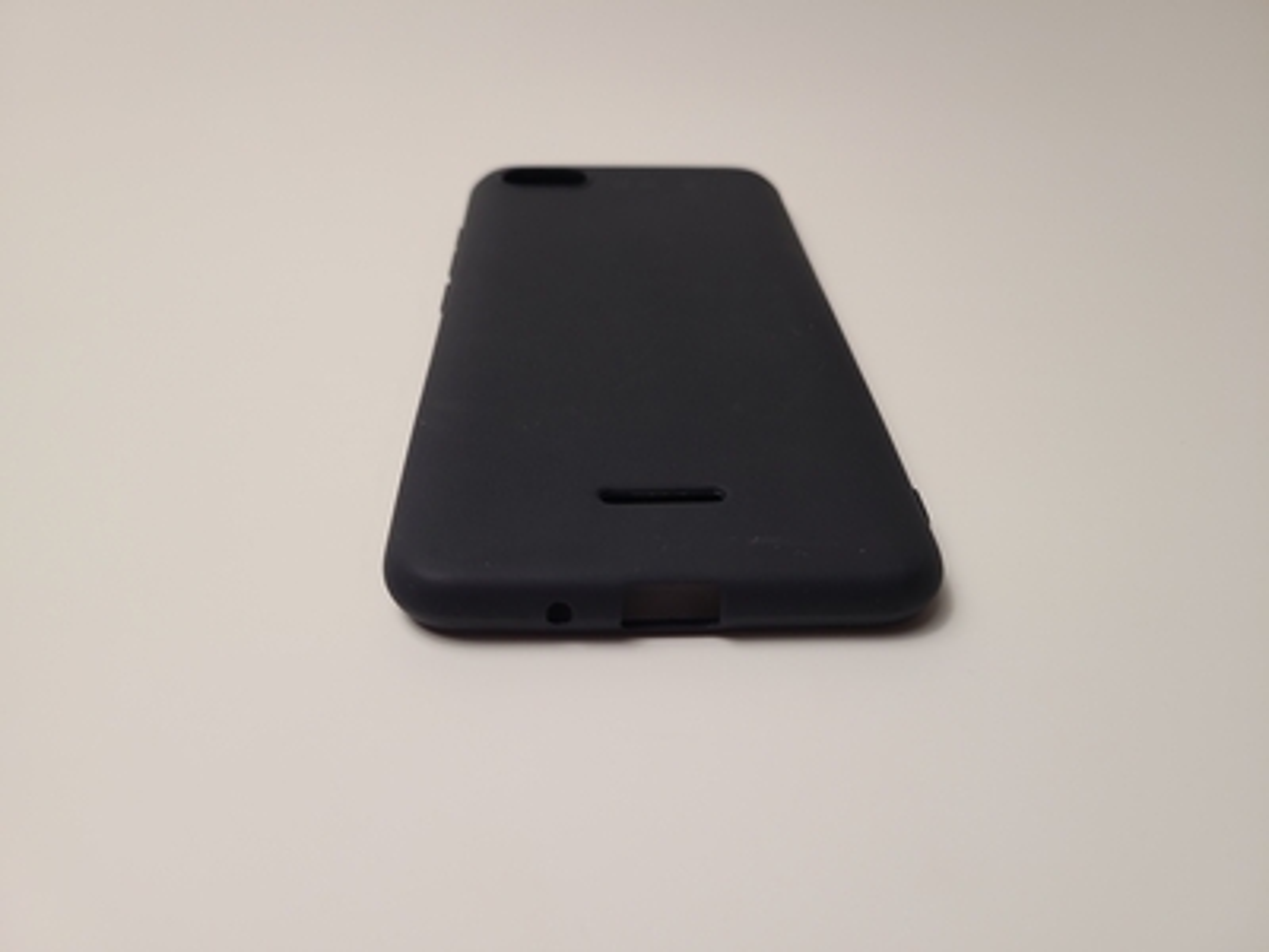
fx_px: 953
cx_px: 634
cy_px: 476
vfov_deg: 53.1
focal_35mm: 26
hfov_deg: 67.3
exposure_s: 1/100
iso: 80
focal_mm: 5.4
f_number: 1.8
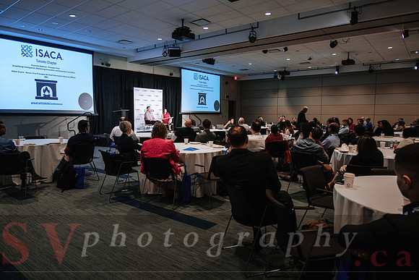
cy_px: 140
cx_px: 210
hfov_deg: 73.7
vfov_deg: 53.2
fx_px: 279
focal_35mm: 24
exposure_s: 1/60
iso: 800
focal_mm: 16
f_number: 2.8
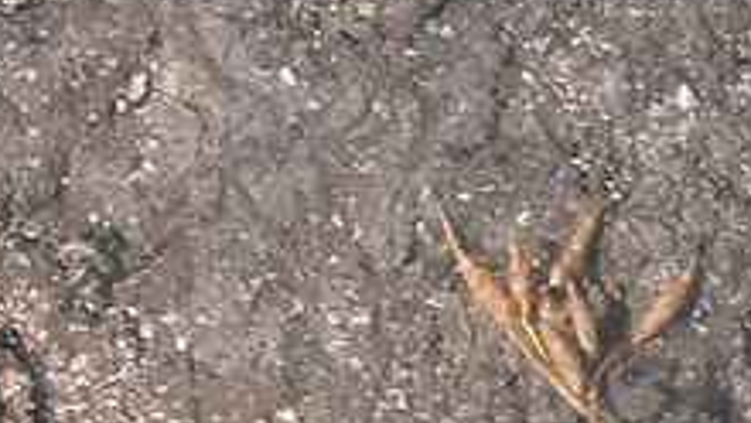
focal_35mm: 208
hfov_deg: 9.8
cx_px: 1342
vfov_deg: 5.7
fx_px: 4144
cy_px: 829
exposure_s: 1/125
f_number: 11
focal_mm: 7.4
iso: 100
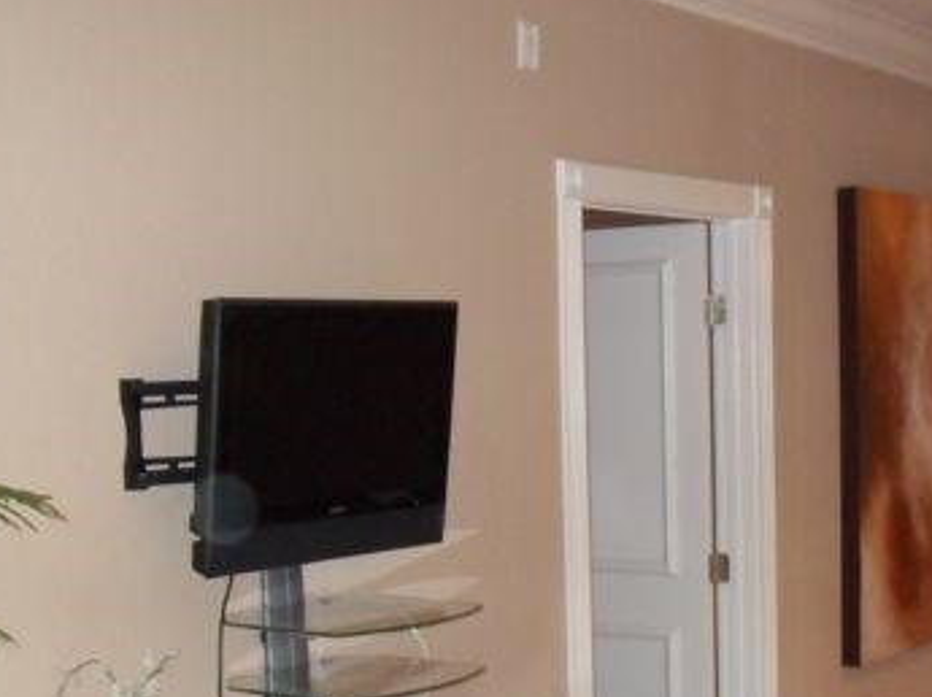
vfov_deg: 22.1
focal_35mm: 65
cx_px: 613
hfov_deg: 29.7
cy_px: 605
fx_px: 1748
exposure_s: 1/45
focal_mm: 6.3
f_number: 3
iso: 320
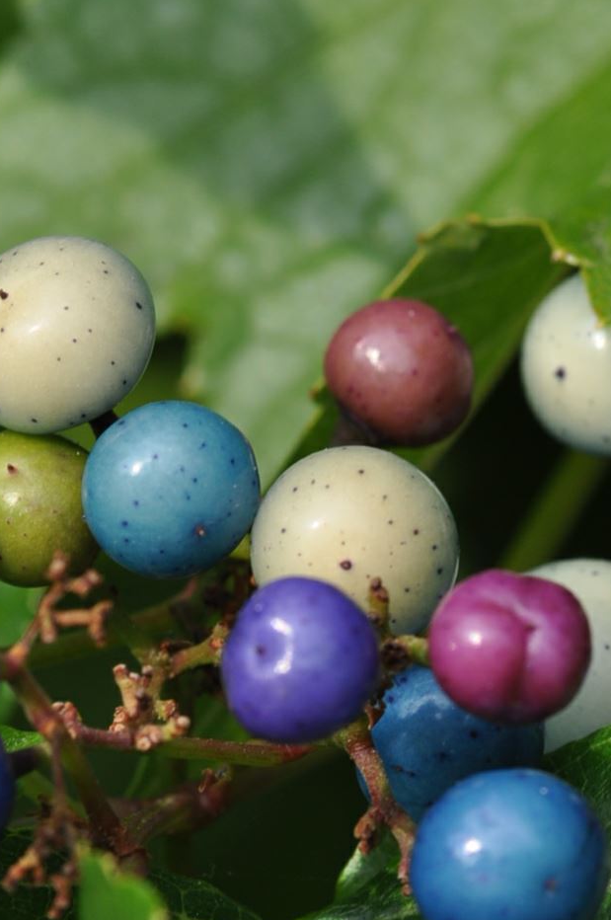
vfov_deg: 5.7
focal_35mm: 359
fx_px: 9166
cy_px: 682
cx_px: 256
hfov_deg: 3.8
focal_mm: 105
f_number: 8
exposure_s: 1/160
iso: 200
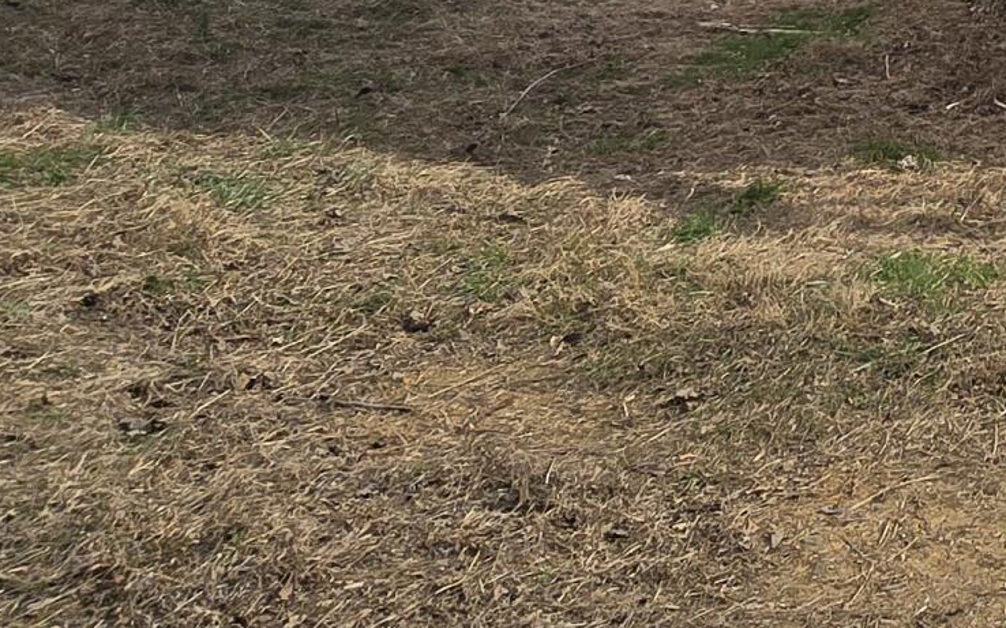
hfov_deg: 28.2
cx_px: 1385
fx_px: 1535
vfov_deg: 20.1
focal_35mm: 56
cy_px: -304
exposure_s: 1/2038
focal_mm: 2.2
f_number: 2.2
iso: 50
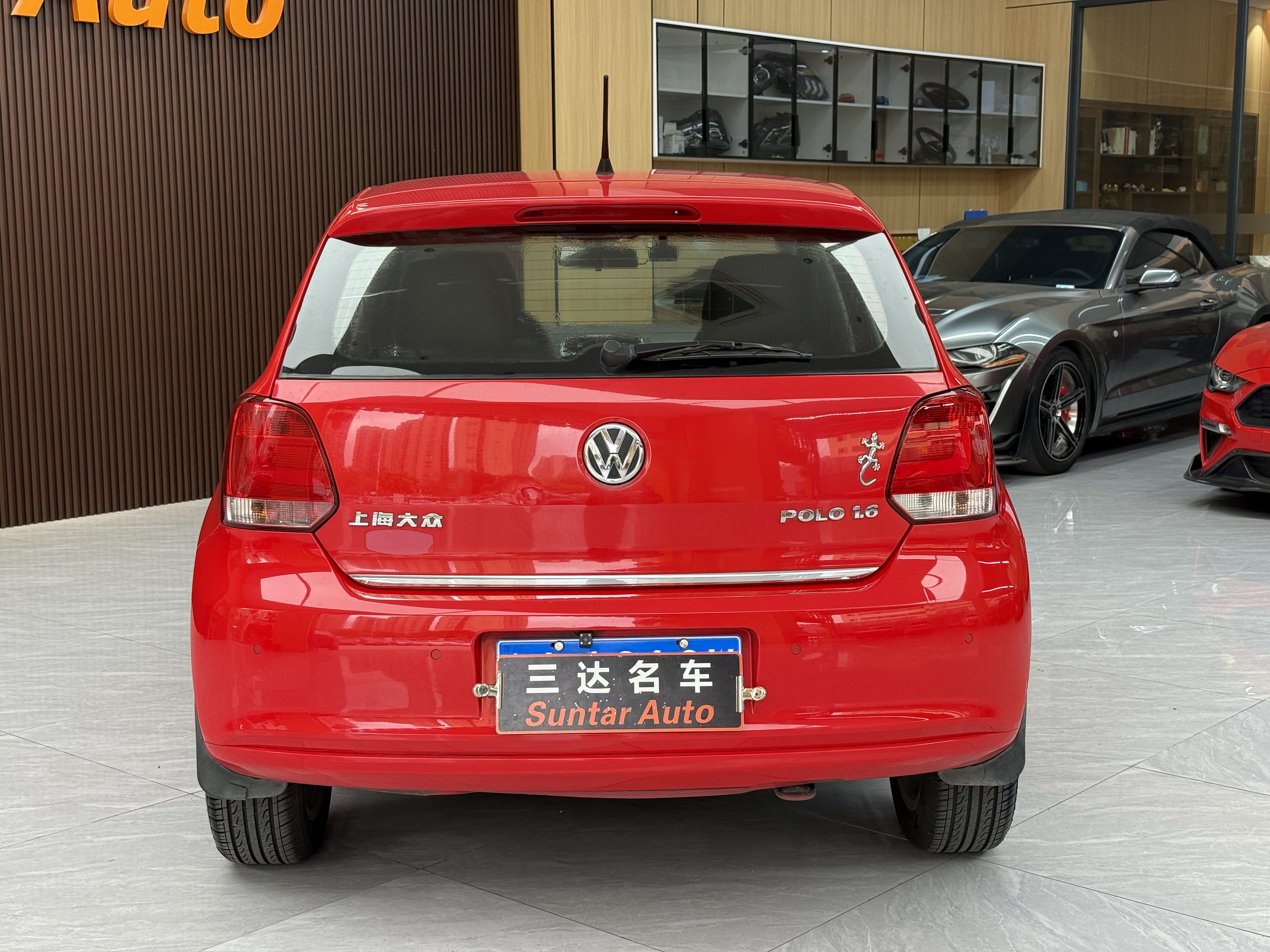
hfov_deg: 39.7
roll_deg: +0.5
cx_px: 635
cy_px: 476
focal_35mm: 48
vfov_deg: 30.3
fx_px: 1761
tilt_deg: -8.3
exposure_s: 1/100
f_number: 1.78
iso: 80
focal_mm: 6.76
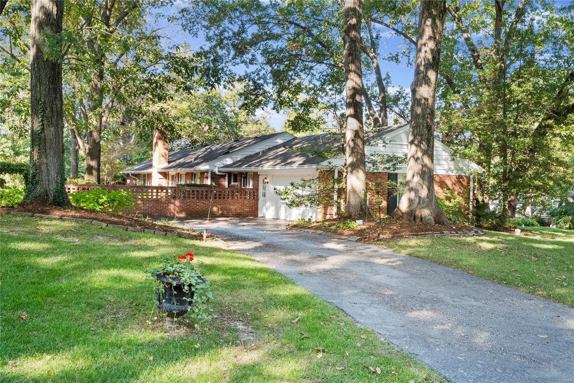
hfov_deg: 53.1
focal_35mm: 36
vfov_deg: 36.9
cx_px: 287
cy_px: 192
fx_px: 574
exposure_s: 1/100
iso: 400
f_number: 7.1
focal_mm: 18
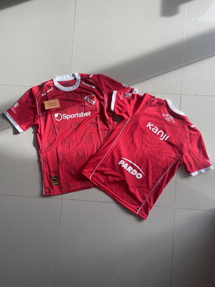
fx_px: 215
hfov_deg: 53.1
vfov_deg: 67.3
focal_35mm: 26
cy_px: 144
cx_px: 108
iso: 32
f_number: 1.6
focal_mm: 4.2
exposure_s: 1/425
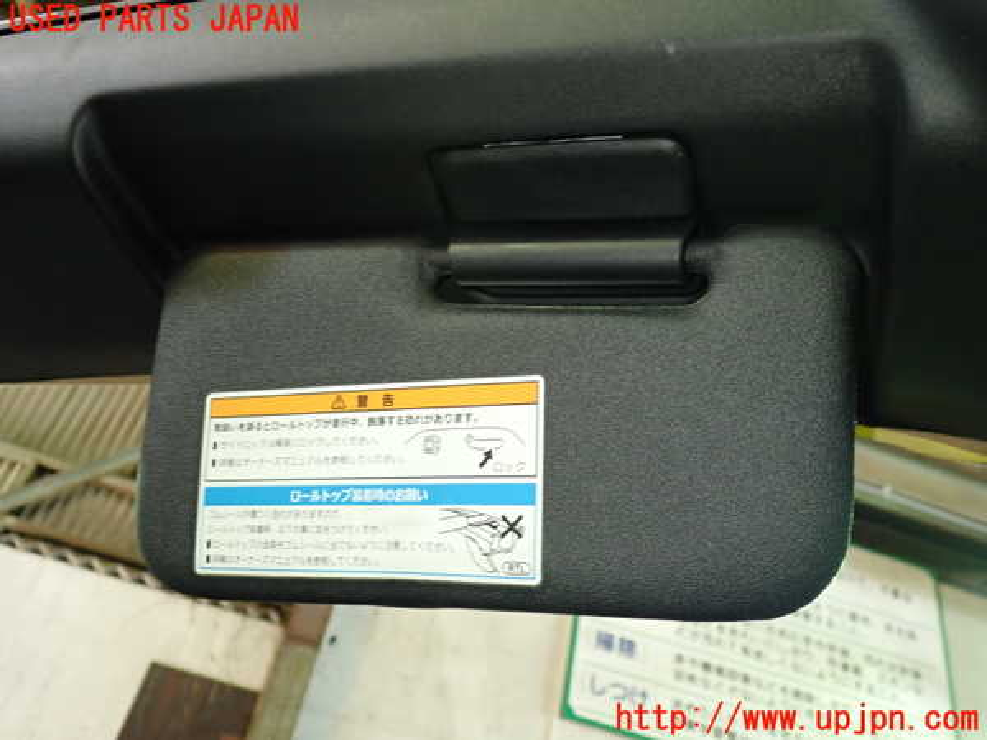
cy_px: 370
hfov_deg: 60.0
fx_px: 855
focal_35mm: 30
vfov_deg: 46.8
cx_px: 494
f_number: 2.3
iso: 400
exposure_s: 1/30
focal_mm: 5.4
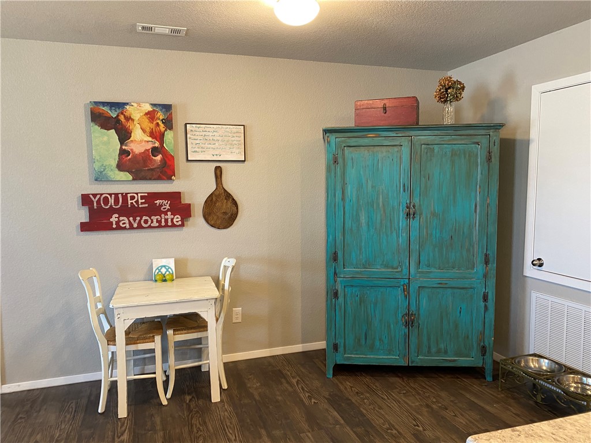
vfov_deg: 53.1
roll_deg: +0.7
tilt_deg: -5.2
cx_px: 296
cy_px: 222
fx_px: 444
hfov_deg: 67.3
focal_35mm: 26
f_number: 1.8
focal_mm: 4.25
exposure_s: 1/60
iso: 250
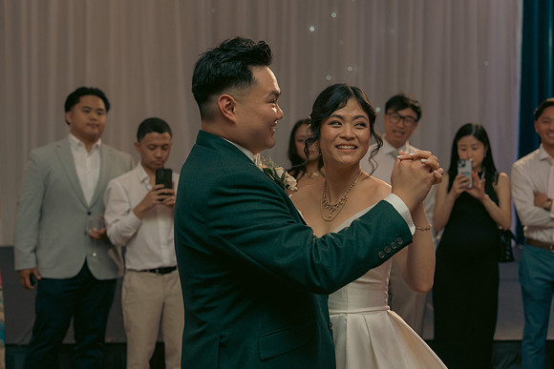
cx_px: 277
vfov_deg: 22.3
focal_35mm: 61
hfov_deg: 32.9
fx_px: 939
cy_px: 184
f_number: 3.5
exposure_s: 1/160
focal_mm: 61
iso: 2500
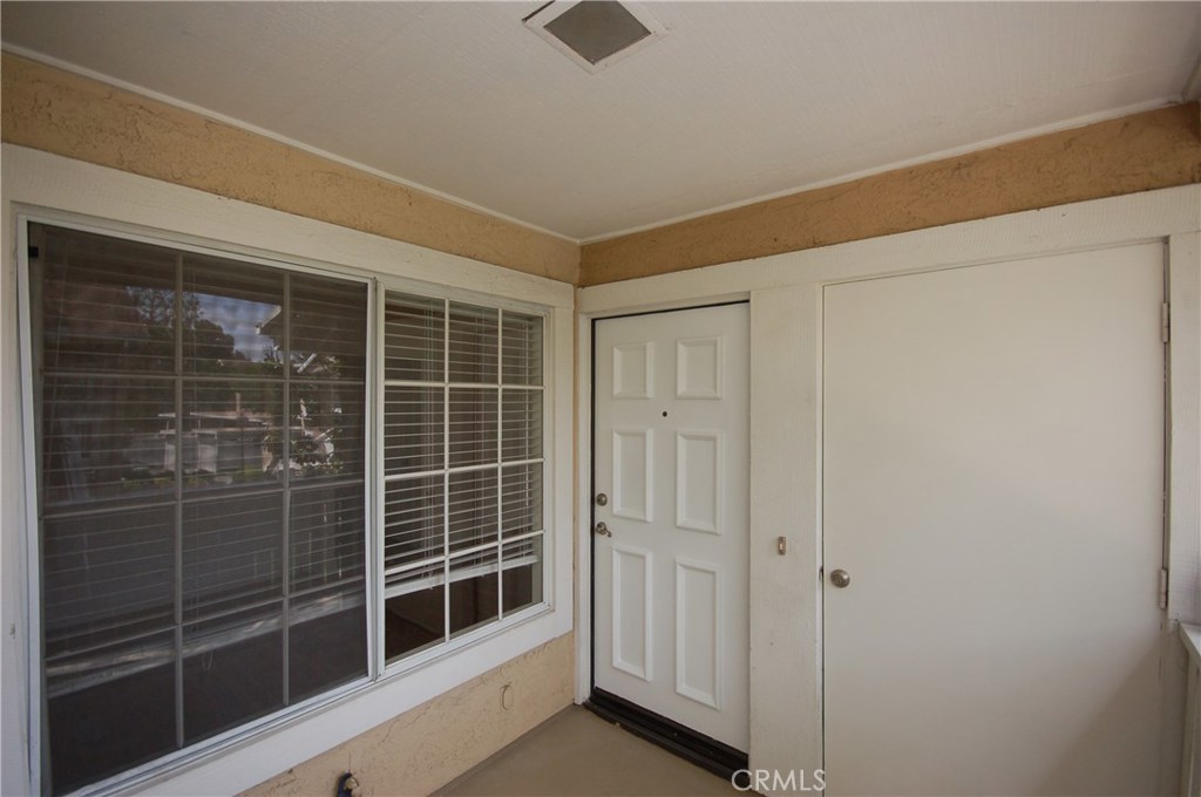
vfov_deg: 77.2
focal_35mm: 15
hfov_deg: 100.5
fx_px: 500
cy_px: 398
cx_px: 600
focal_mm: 10
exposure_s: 1/160
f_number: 6.3
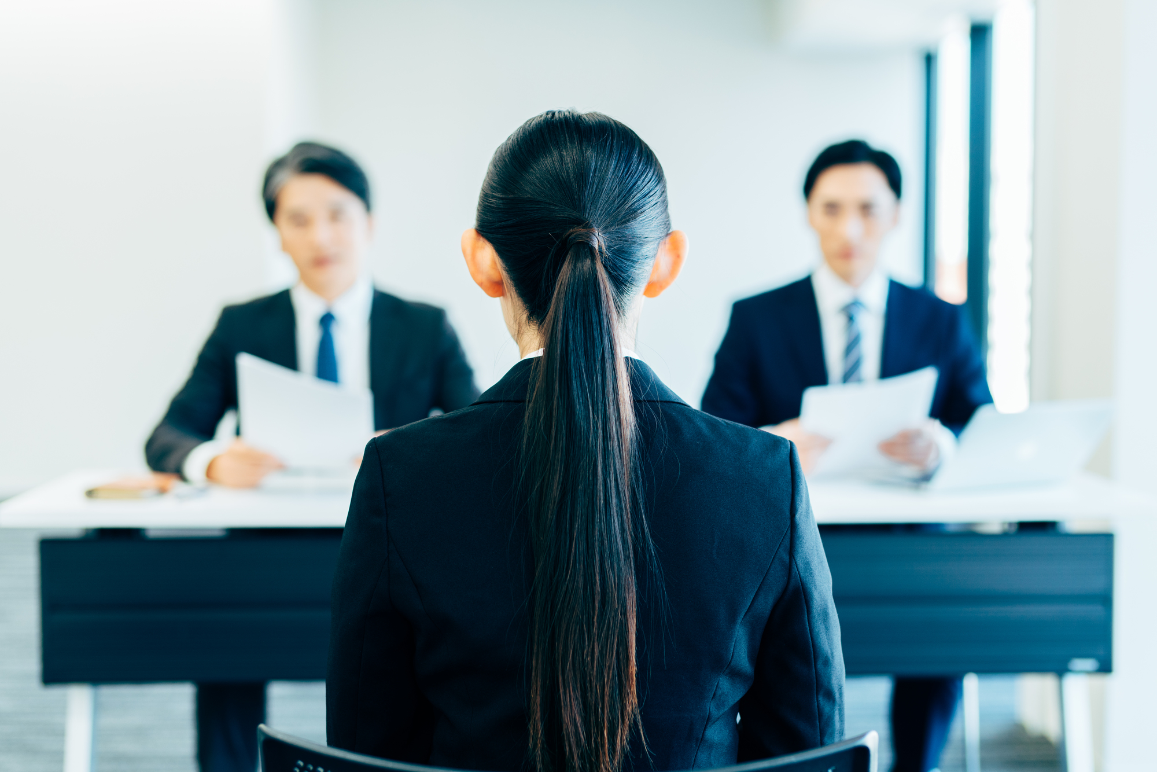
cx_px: 578
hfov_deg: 39.6
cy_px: 386
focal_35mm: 50
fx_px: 1607
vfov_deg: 27.0
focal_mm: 50
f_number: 2.5
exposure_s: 1/125
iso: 400
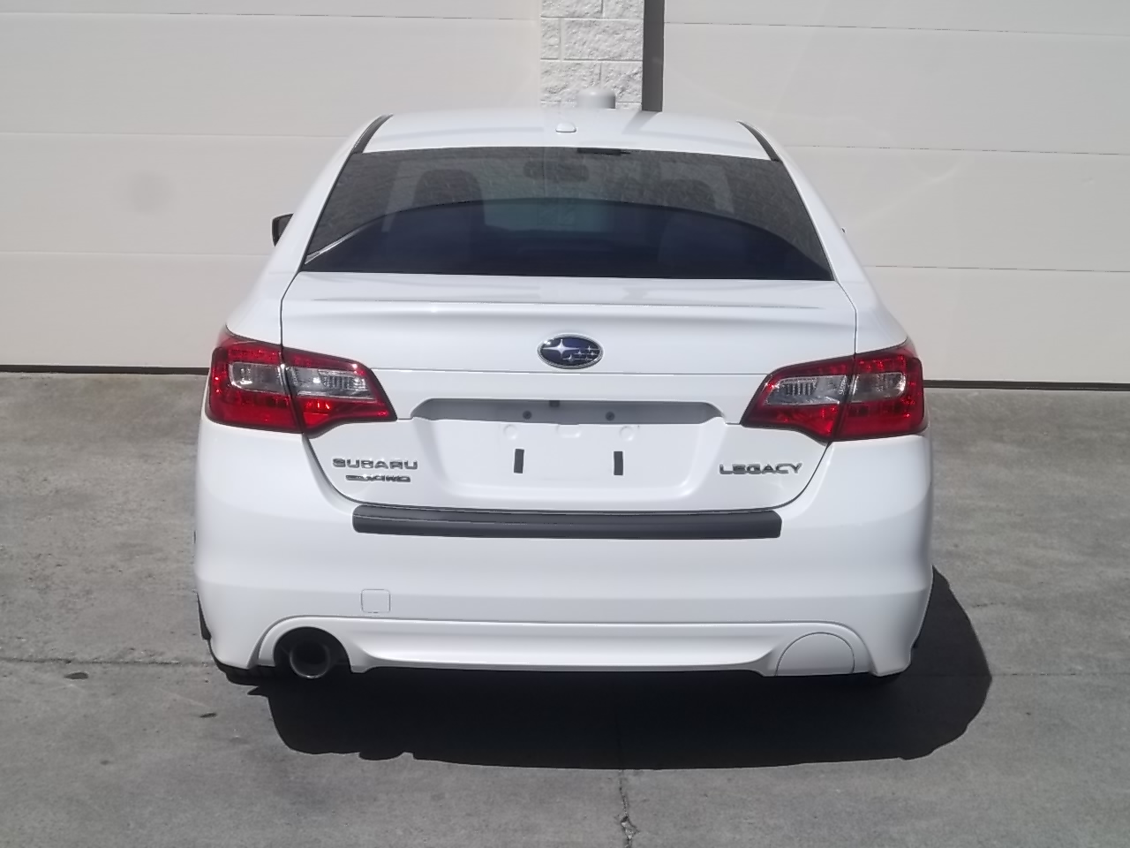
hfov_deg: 33.2
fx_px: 1893
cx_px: 565
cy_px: 424
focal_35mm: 58
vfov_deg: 25.2
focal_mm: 10.42
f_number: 11.99
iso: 64
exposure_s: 1/200
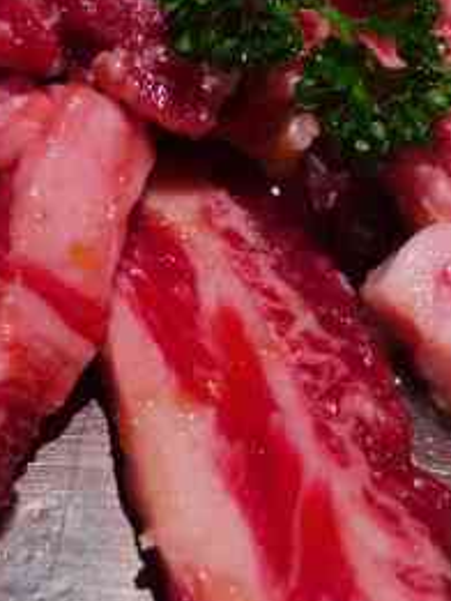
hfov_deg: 7.7
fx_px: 3350
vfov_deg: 10.2
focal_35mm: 193
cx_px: 226
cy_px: 17
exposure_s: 1/100
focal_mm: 6.71
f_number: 4
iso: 100
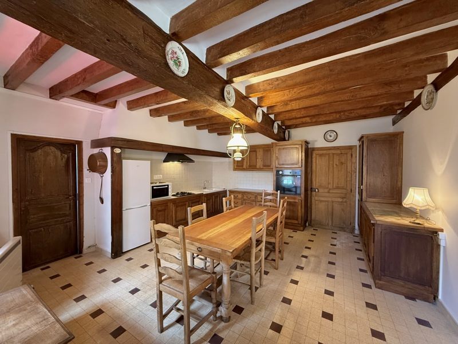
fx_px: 185
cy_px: 172
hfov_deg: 102.1
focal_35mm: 14
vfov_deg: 85.7
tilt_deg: -1.2
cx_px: 229
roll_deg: -0.1
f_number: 2.2
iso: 500
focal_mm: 2.22
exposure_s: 1/50
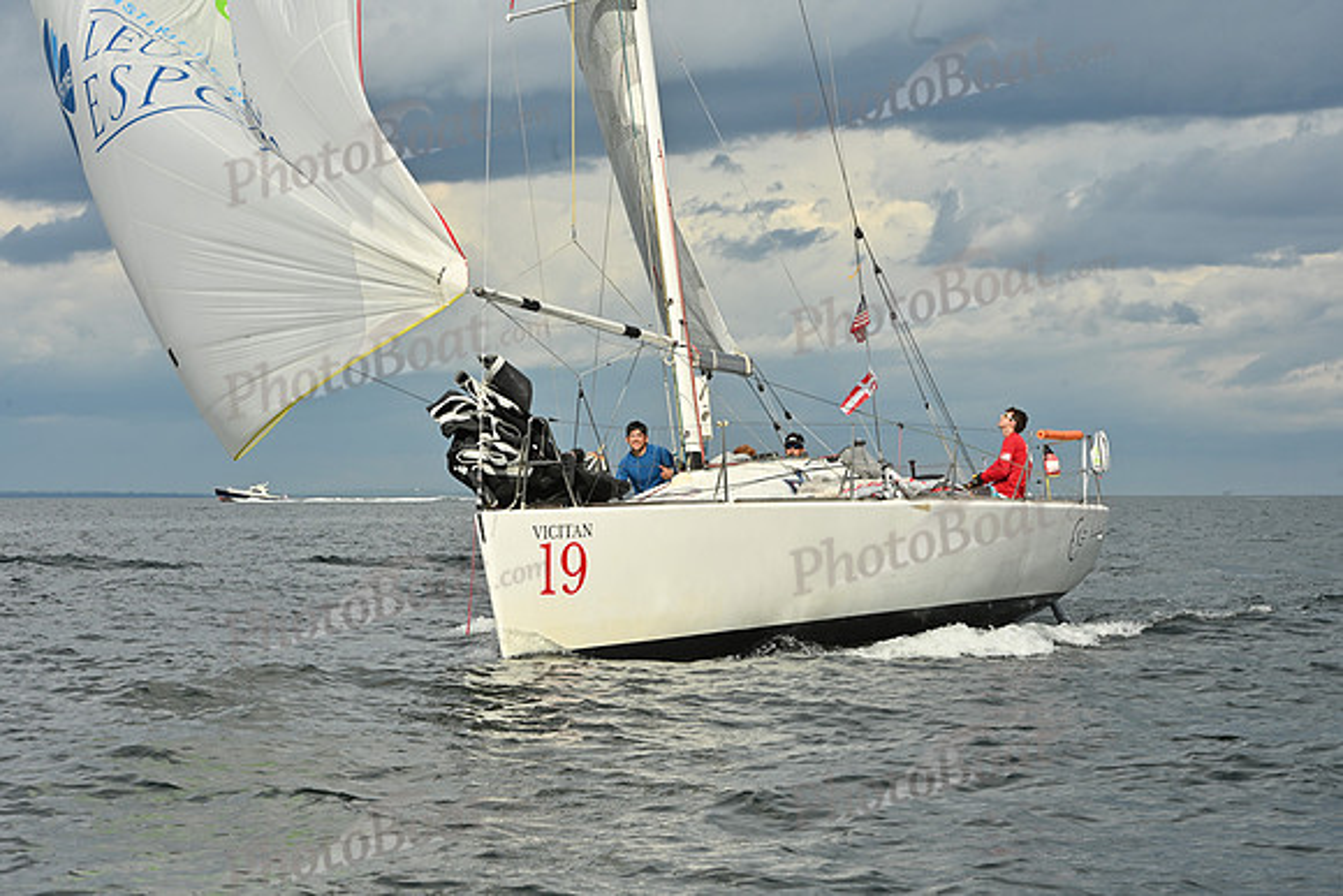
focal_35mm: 100
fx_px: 3731
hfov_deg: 20.4
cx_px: 672
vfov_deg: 13.7
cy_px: 448
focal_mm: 100
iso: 250
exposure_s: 1/800
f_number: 11
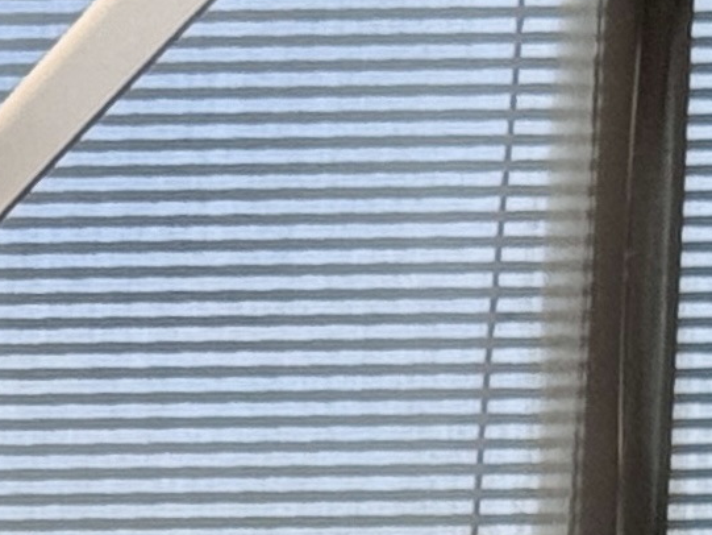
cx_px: -1556
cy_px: 1165
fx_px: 7180
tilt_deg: +7.3
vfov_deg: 4.2
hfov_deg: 5.3
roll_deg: +0.1
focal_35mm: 349
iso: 100
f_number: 1.78
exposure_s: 1/150
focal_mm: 6.76
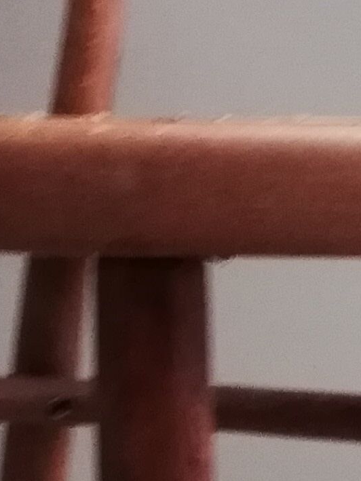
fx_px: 2349
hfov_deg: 8.8
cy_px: 477
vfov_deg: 11.6
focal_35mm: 169
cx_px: 145
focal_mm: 3.81
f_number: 2.2
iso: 500
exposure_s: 1/20
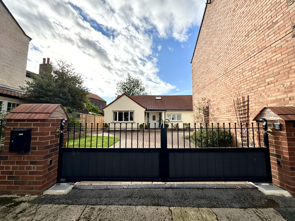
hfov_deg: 102.1
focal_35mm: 14
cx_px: 148
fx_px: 119
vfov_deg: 85.7
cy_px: 110
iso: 50
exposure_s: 1/2985
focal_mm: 2.22
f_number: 2.2
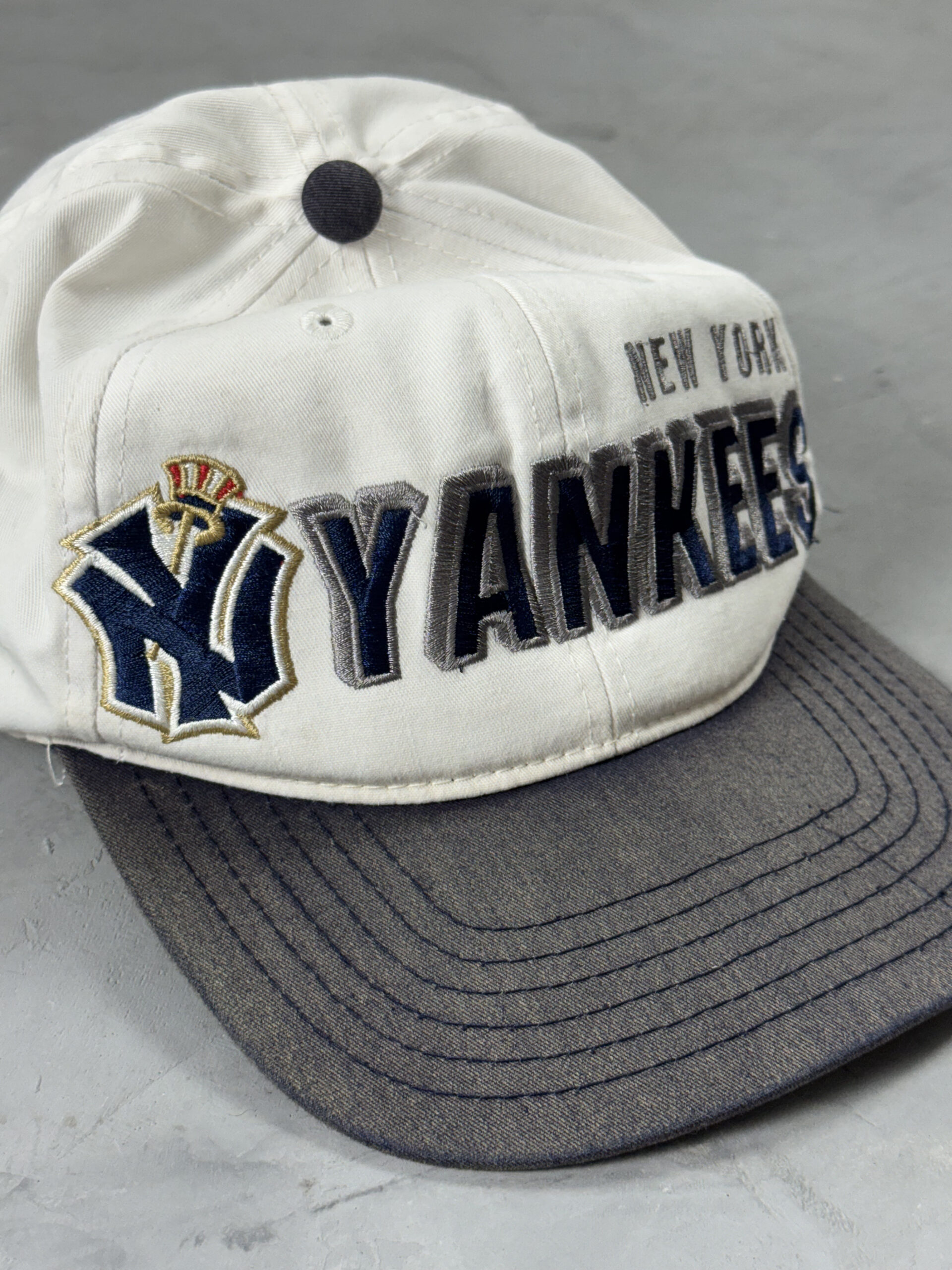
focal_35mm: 48
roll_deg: -3.0
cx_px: 476
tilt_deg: -34.9
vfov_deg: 39.7
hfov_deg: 30.3
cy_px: 635
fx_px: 1760
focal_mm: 6.76
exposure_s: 1/60
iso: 80
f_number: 1.78
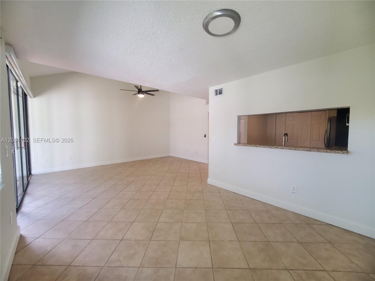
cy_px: 140
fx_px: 141
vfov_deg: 89.9
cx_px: 188
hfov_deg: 106.2
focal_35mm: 13
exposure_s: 1/60
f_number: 2.2
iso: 200
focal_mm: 1.8
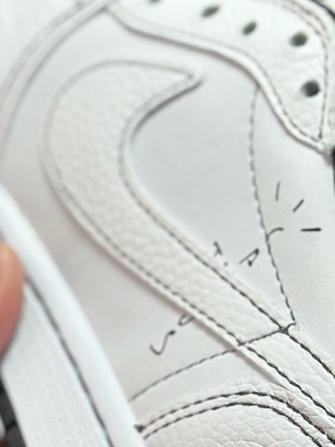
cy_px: 328
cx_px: 205
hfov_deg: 10.4
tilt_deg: -57.9
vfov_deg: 13.9
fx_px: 1832
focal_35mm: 142
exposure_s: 1/1916
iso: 100
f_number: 1.78
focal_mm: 6.86
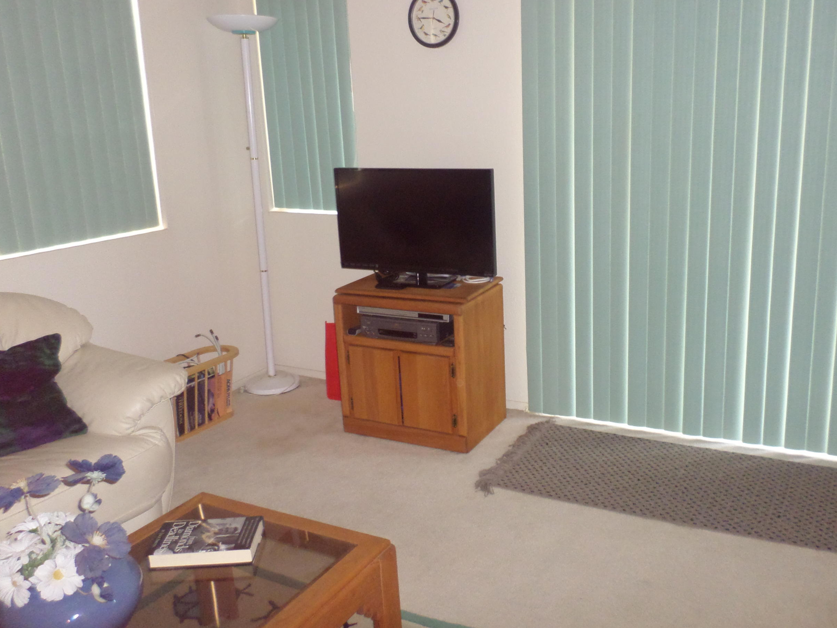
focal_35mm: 31
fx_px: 750
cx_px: 482
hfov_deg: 58.1
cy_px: 300
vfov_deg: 45.4
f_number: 2.5
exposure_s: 1/30
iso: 240
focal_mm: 4.5
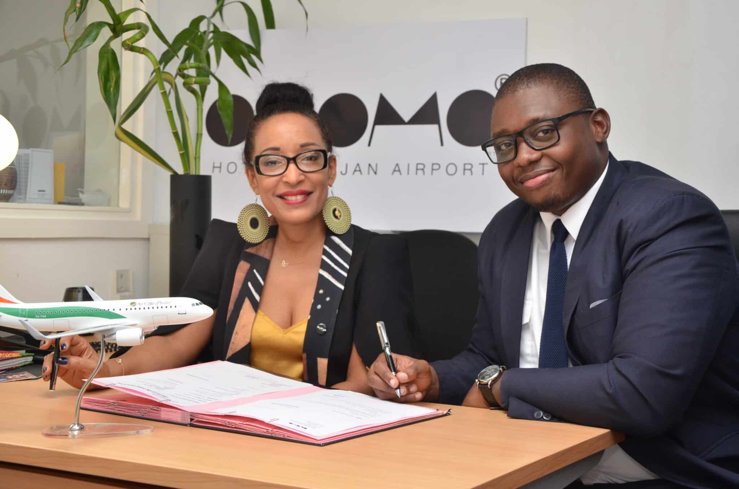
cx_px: 370
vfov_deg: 25.6
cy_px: 244
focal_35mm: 52
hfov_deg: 37.9
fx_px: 1075
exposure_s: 1/60
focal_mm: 35
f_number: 6.3
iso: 500
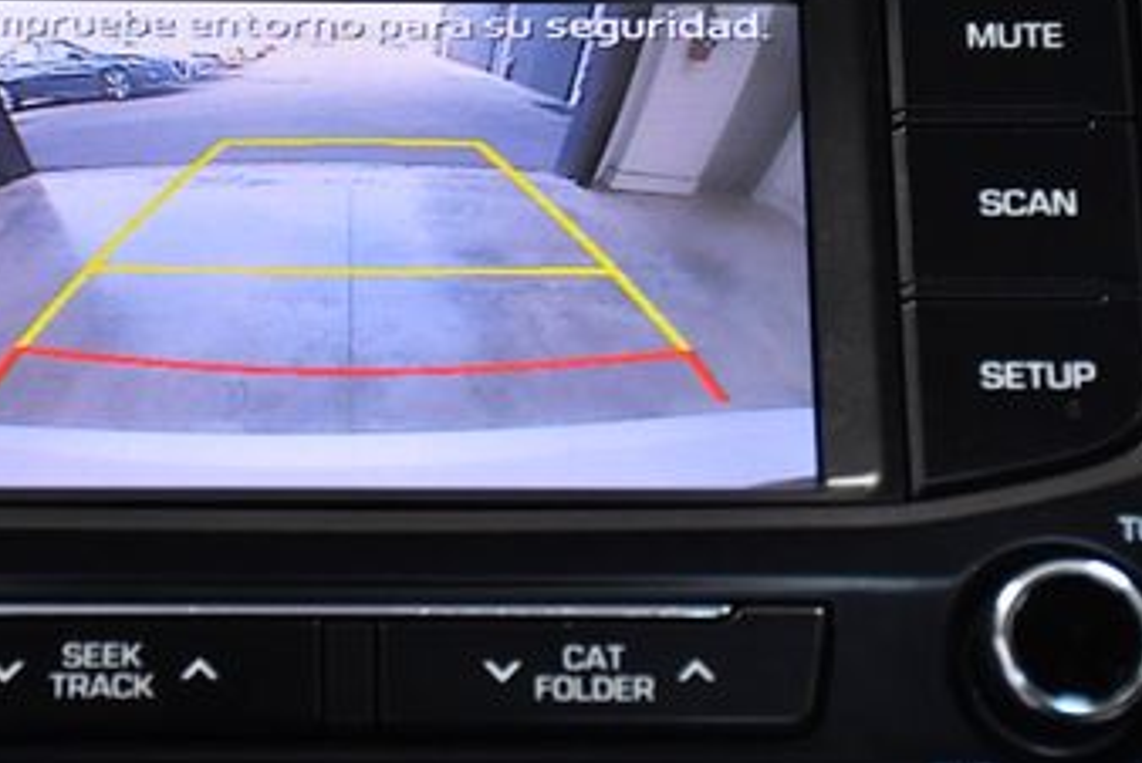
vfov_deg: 9.7
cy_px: 265
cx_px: 351
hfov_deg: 14.4
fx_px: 4508
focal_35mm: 142
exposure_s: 1/80
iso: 1000
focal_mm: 50
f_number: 5
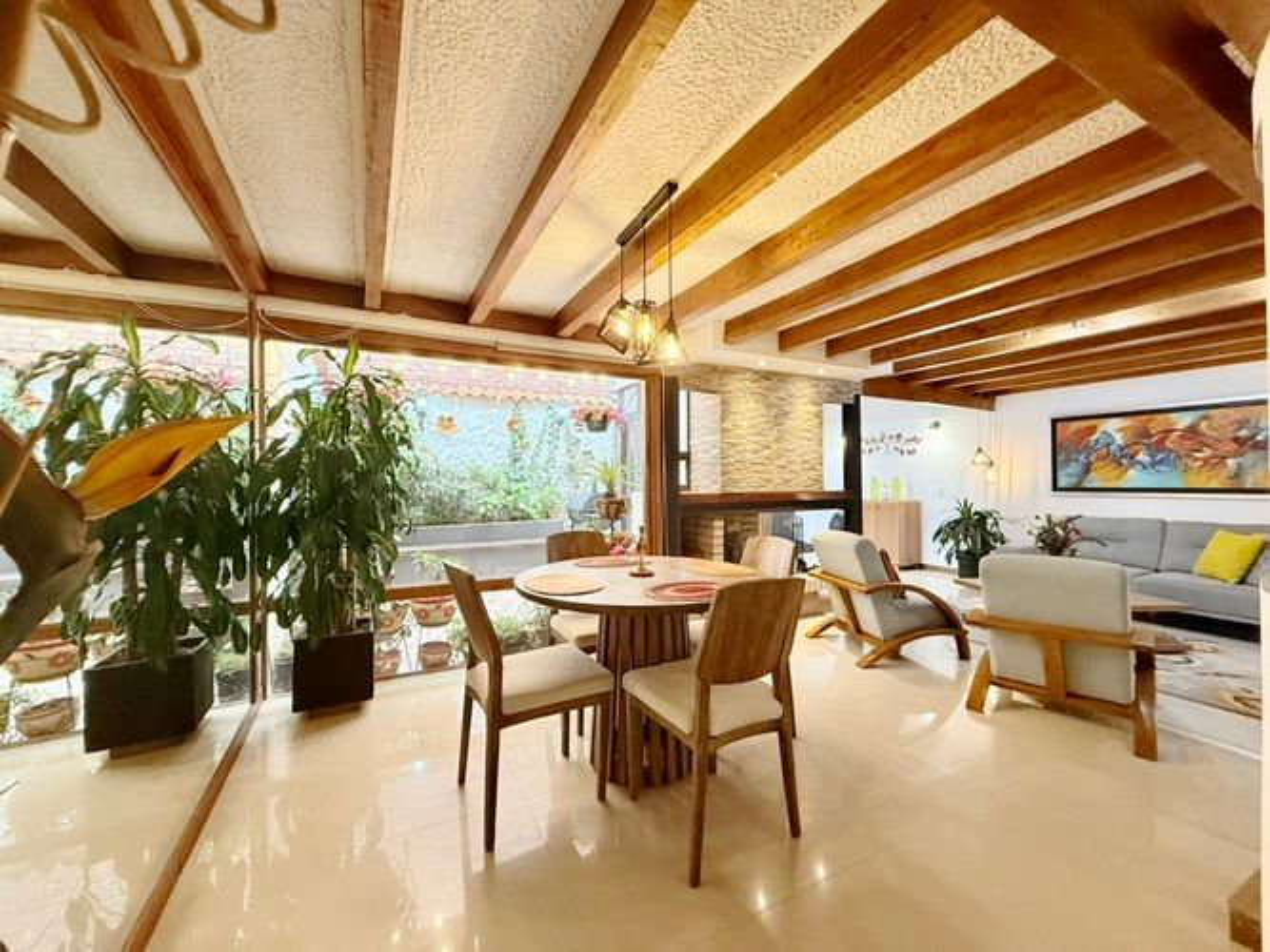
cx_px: 635
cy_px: 476
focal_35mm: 14
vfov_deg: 85.7
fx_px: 514
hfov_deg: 102.1
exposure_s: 1/60
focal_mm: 2.22
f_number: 2.2
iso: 200
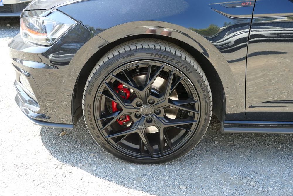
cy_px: 98
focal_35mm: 42
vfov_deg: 31.9
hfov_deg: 46.4
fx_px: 342
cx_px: 146
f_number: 3.2
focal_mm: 15.26
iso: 125
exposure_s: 1/125
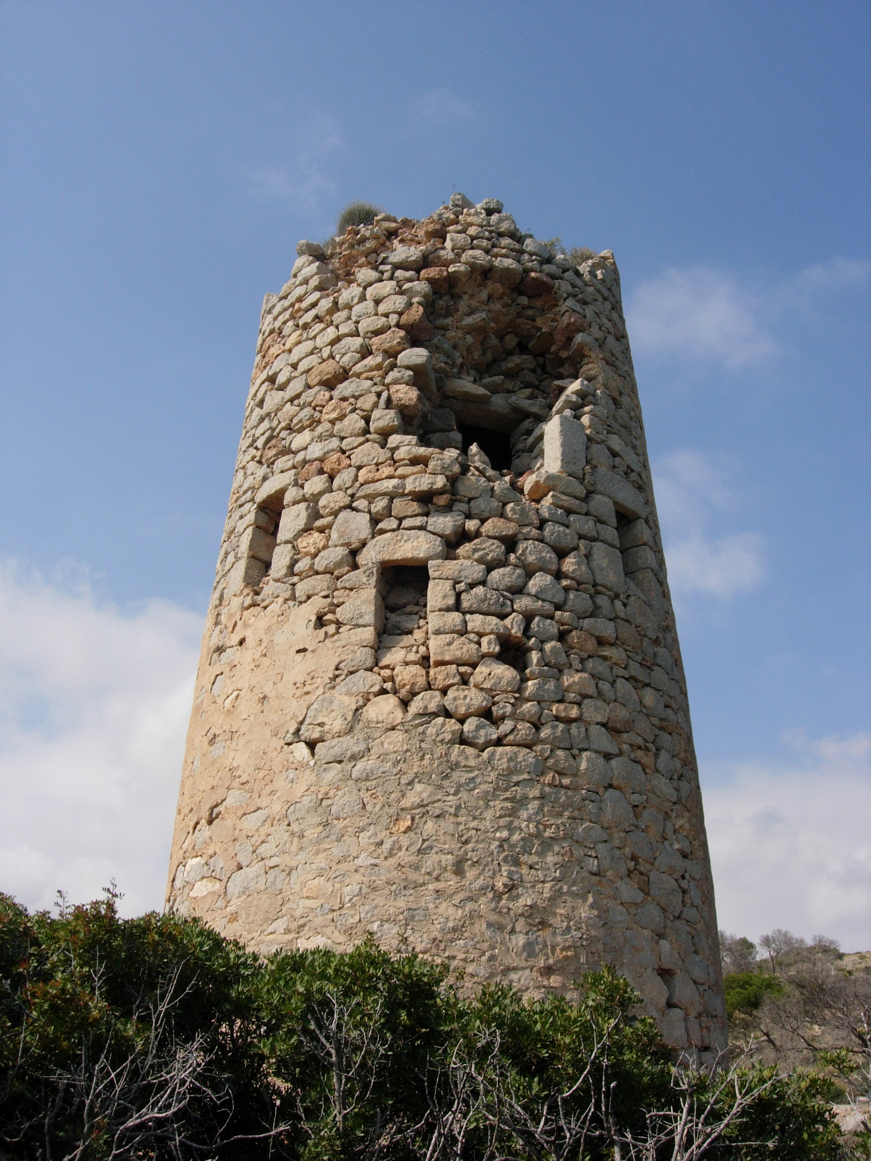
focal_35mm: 38
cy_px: 580
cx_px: 436
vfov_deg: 49.0
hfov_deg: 37.7
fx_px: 1275
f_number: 4.8
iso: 64
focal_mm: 7.8
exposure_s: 1/939
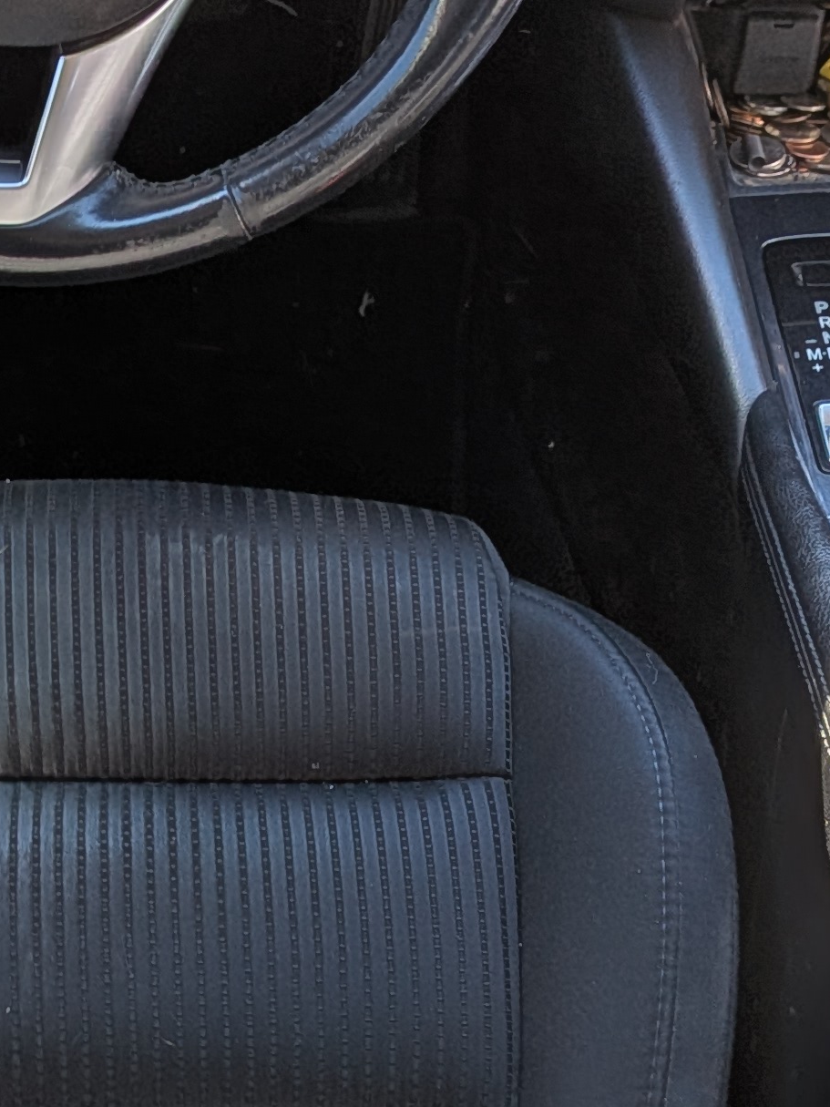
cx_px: -50
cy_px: 638
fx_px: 2526
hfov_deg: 18.1
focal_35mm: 79
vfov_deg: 24.7
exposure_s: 1/1754
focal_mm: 4.53
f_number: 1.7
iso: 28
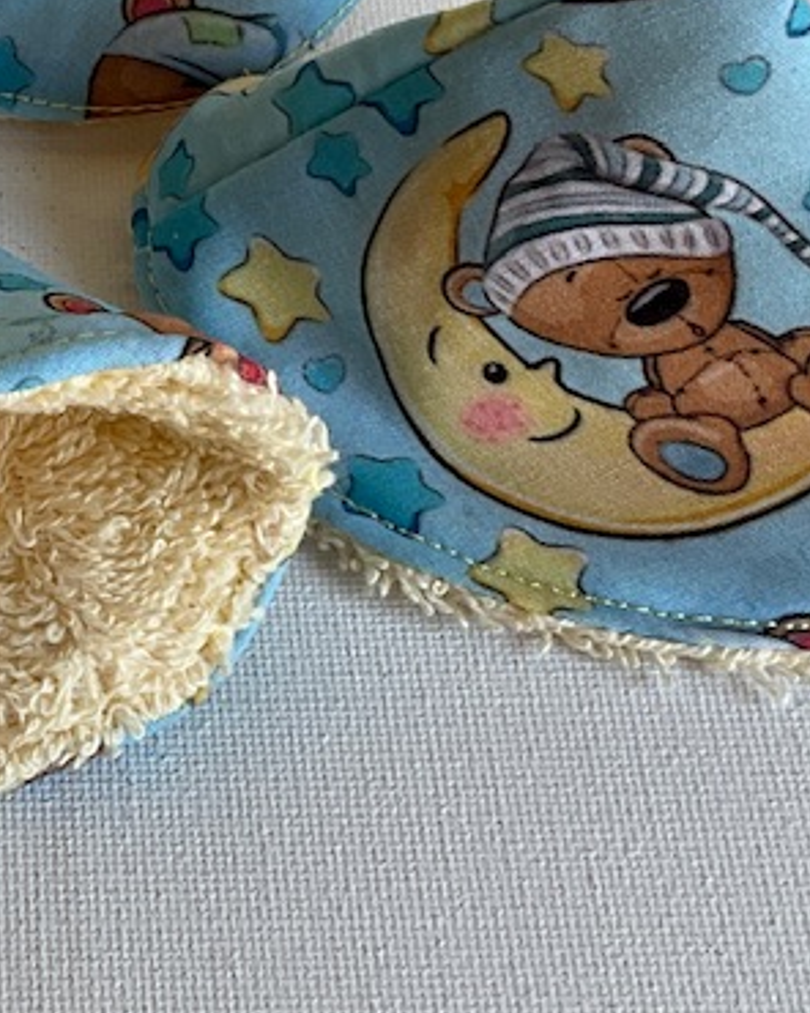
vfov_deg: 19.4
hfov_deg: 15.0
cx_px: -238
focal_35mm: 98
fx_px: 2937
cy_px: 238
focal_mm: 3
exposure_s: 1/100
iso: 20
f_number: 1.8
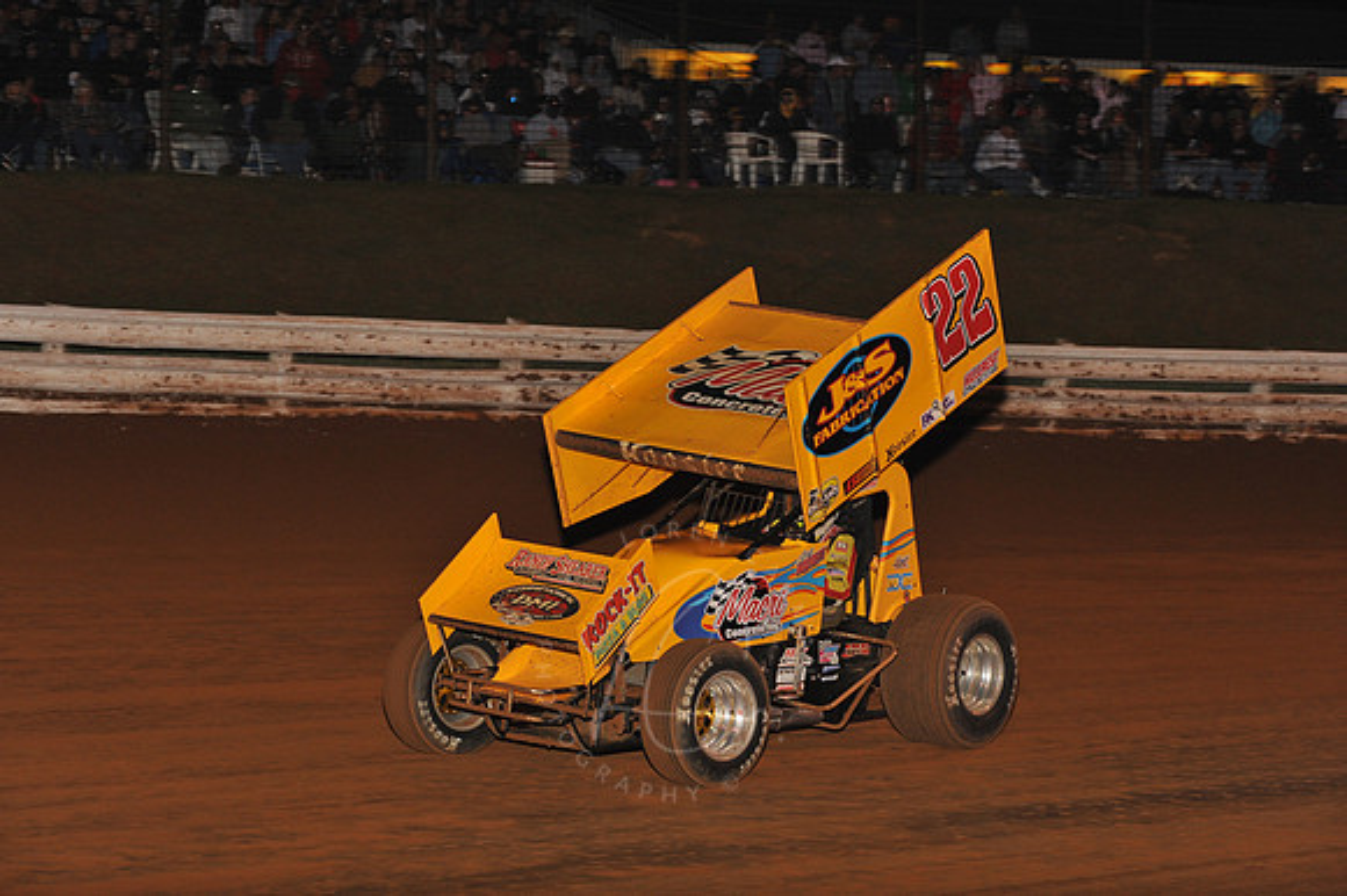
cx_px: 674
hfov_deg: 20.4
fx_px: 3739
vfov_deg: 13.7
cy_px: 448
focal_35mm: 100
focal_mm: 100
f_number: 6.3
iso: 1250
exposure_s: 1/320
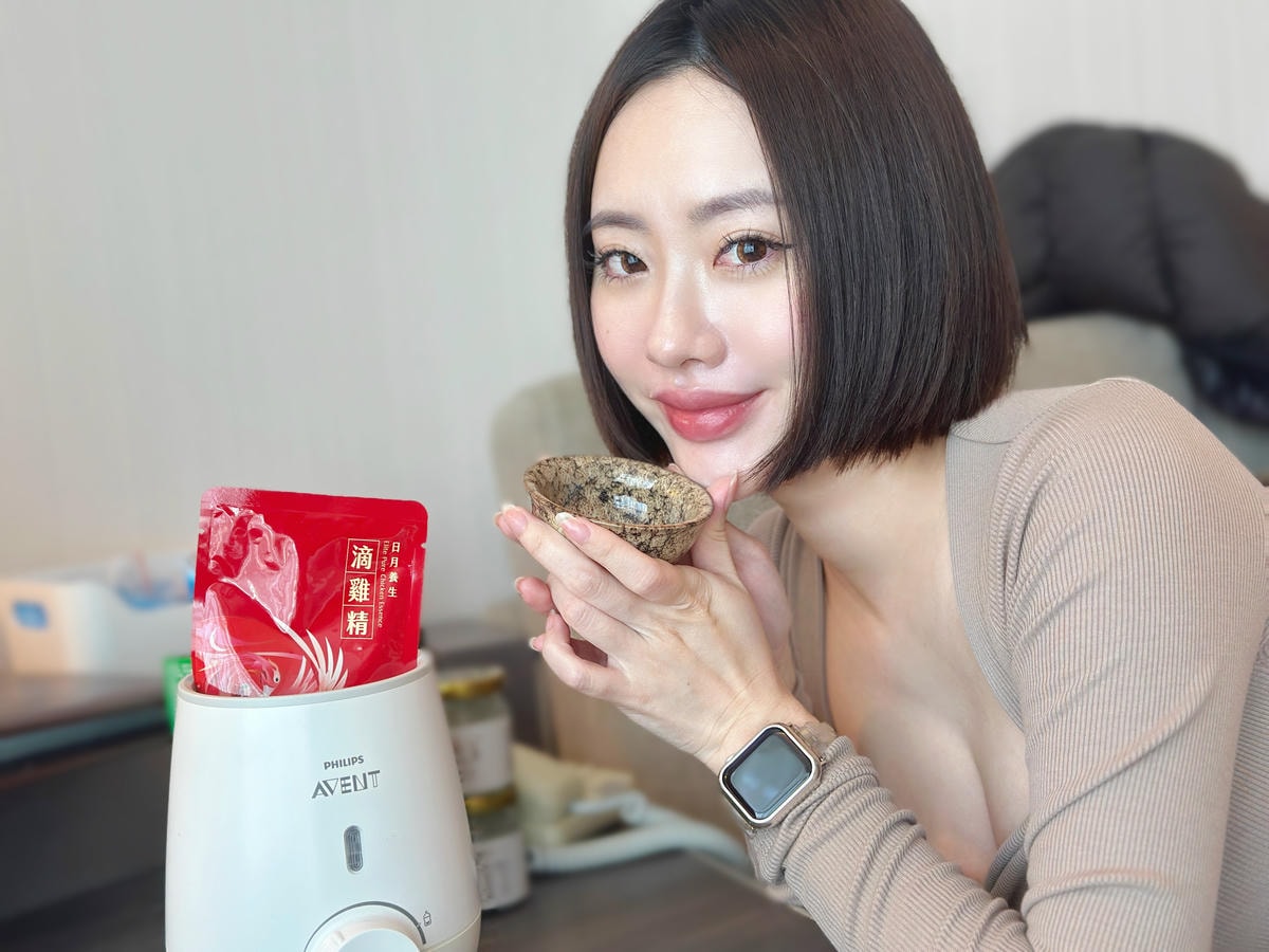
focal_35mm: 48
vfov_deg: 30.3
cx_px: 634
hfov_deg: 39.7
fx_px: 1760
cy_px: 476
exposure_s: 1/120
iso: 100
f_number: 1.78
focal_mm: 6.86
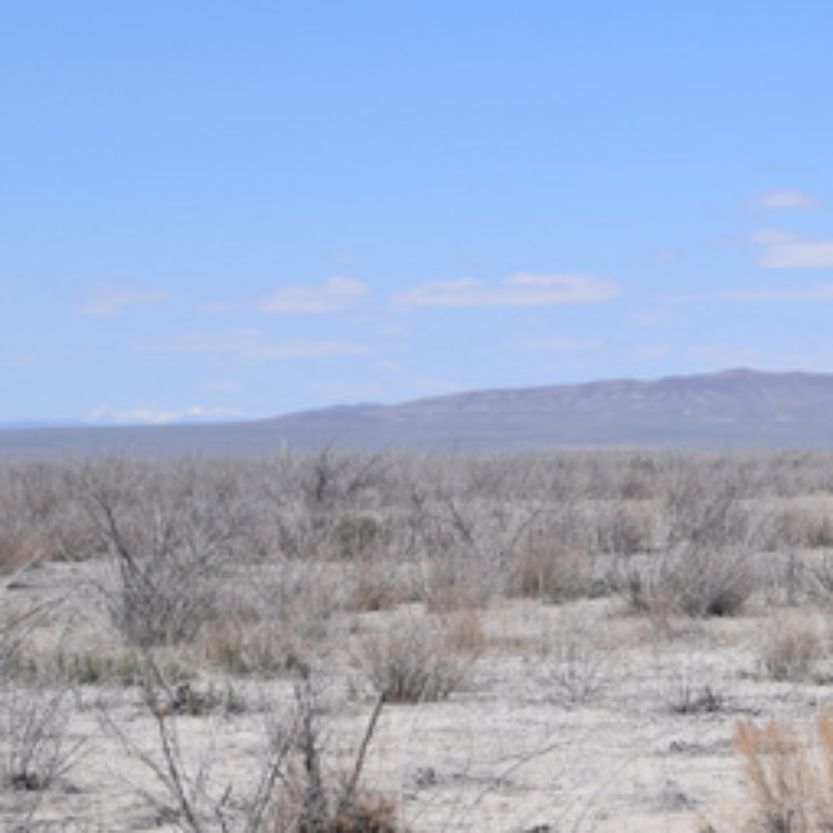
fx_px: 4356
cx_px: 951
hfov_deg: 10.8
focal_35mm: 160
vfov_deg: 10.9
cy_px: 514
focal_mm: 50
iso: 200
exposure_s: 1/500
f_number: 11
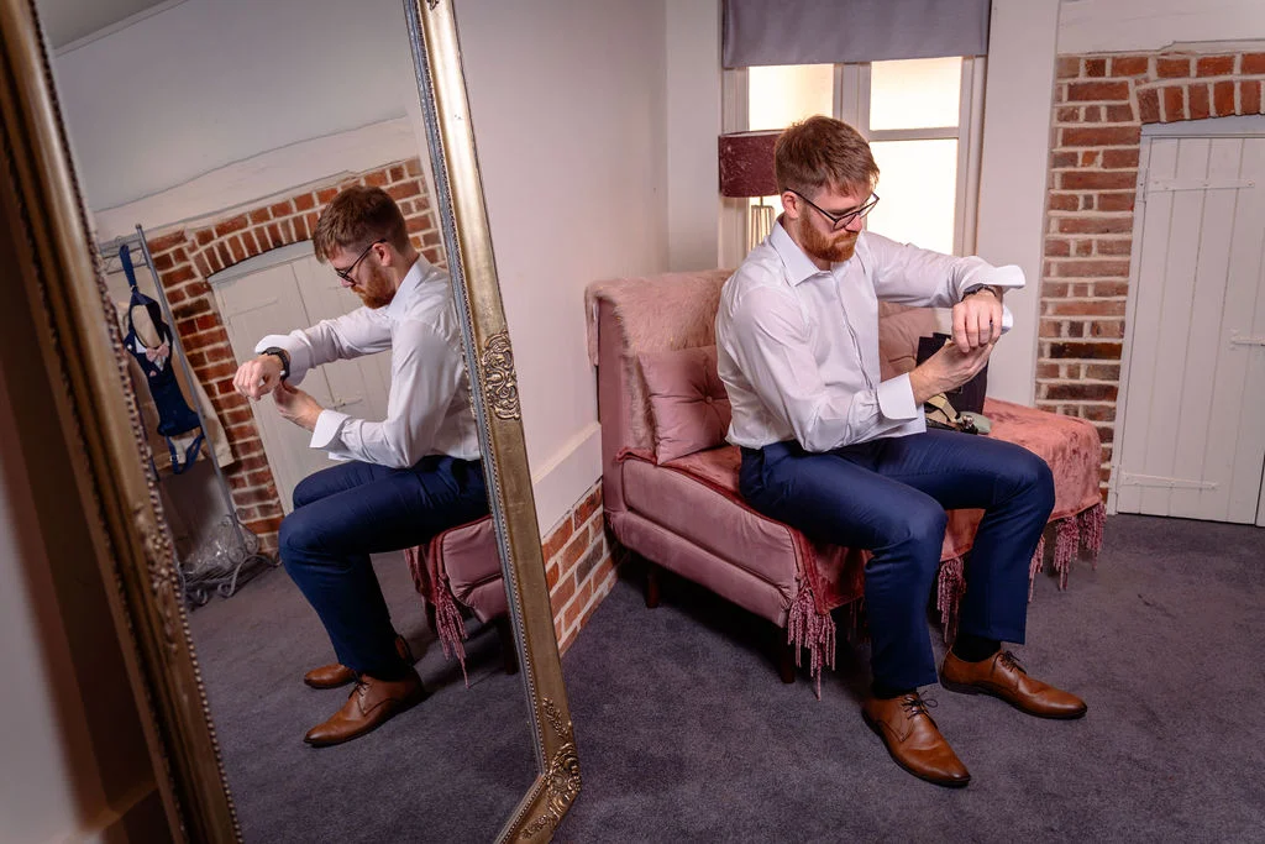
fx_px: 1003
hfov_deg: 64.5
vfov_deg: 45.6
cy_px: 422
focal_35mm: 29
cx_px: 632
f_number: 3.2
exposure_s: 1/200
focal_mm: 28
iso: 250
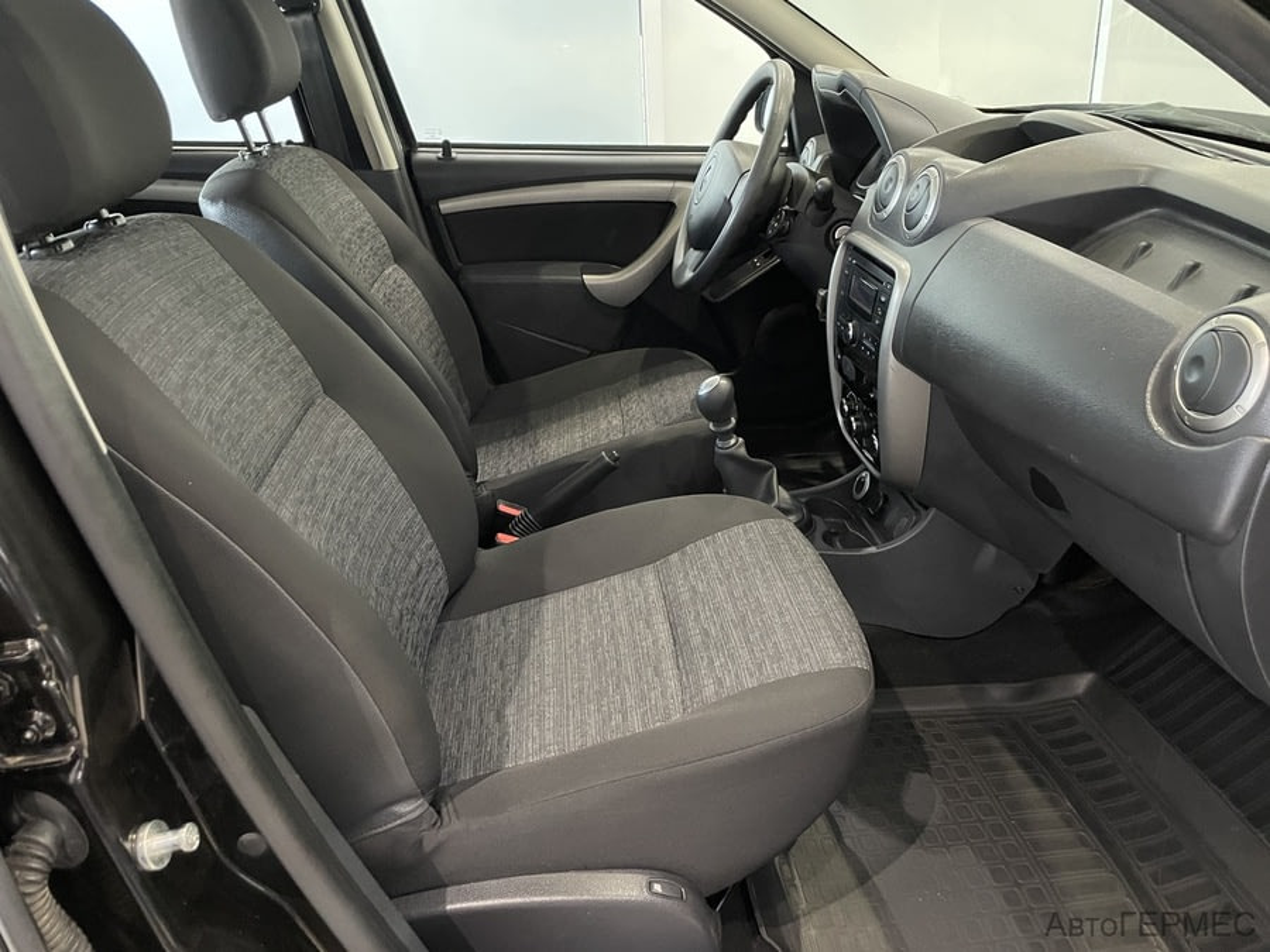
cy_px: 476
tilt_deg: -24.7
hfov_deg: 67.3
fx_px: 954
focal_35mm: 26
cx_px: 635
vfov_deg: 53.1
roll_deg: +3.5
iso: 640
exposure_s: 1/25
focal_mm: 4.2
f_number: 1.6
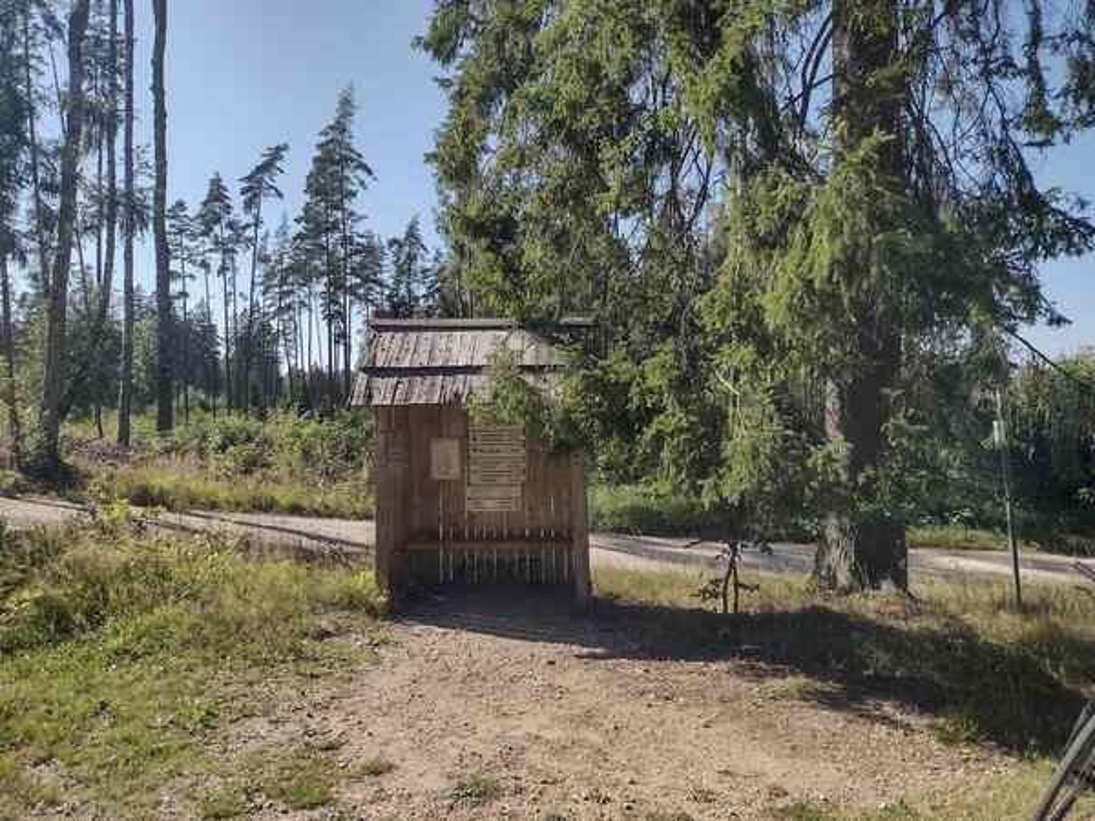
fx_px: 854
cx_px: 548
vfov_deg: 51.4
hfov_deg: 65.3
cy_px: 410
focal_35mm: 27
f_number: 1.7
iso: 100
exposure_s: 1/2057
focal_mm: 4.71
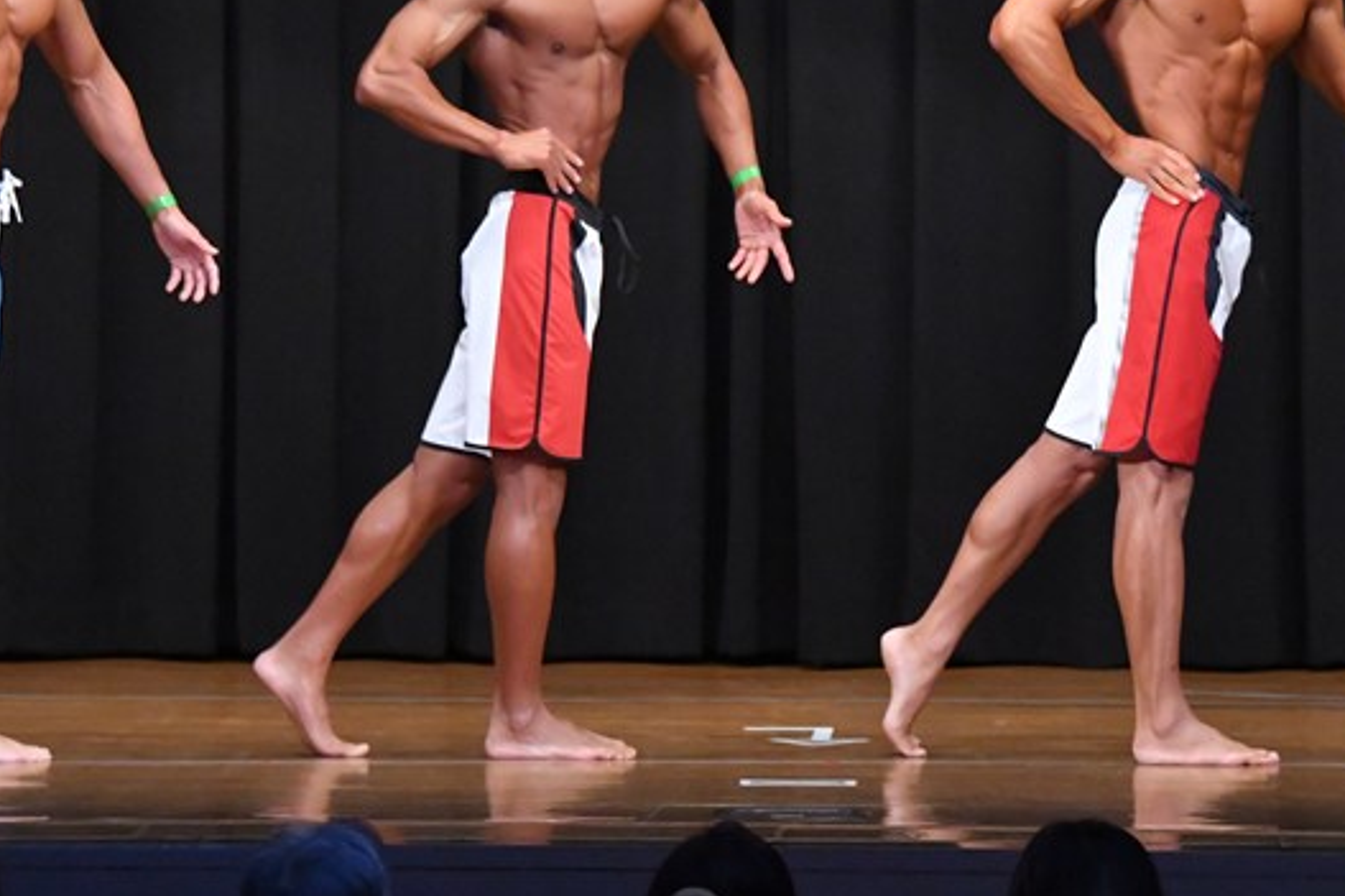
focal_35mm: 297
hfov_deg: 6.9
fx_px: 11092
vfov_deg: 4.6
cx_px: 861
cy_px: 258
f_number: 5.6
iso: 8000
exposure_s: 1/400
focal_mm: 135
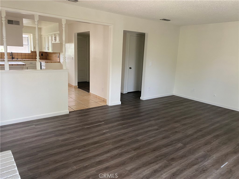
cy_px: 90
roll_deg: -2.3
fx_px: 180
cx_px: 120
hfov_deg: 67.3
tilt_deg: -11.9
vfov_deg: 53.1
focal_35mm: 26
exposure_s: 1/90
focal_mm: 4.25
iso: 125
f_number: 1.8
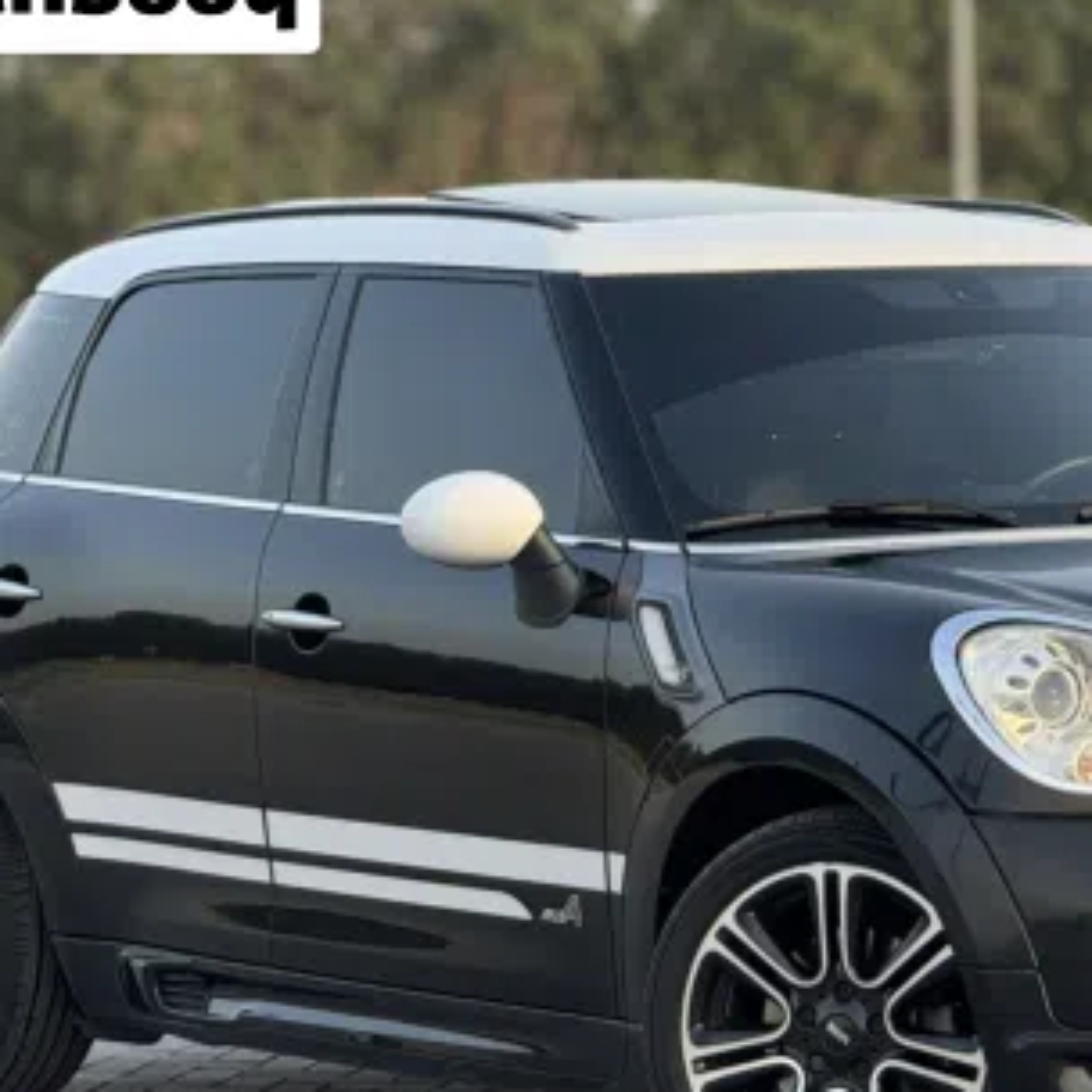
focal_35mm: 223
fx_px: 7959
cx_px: 862
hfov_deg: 7.8
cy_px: 571
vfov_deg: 7.8
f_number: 2.8
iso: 50
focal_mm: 15.66
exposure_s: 1/151
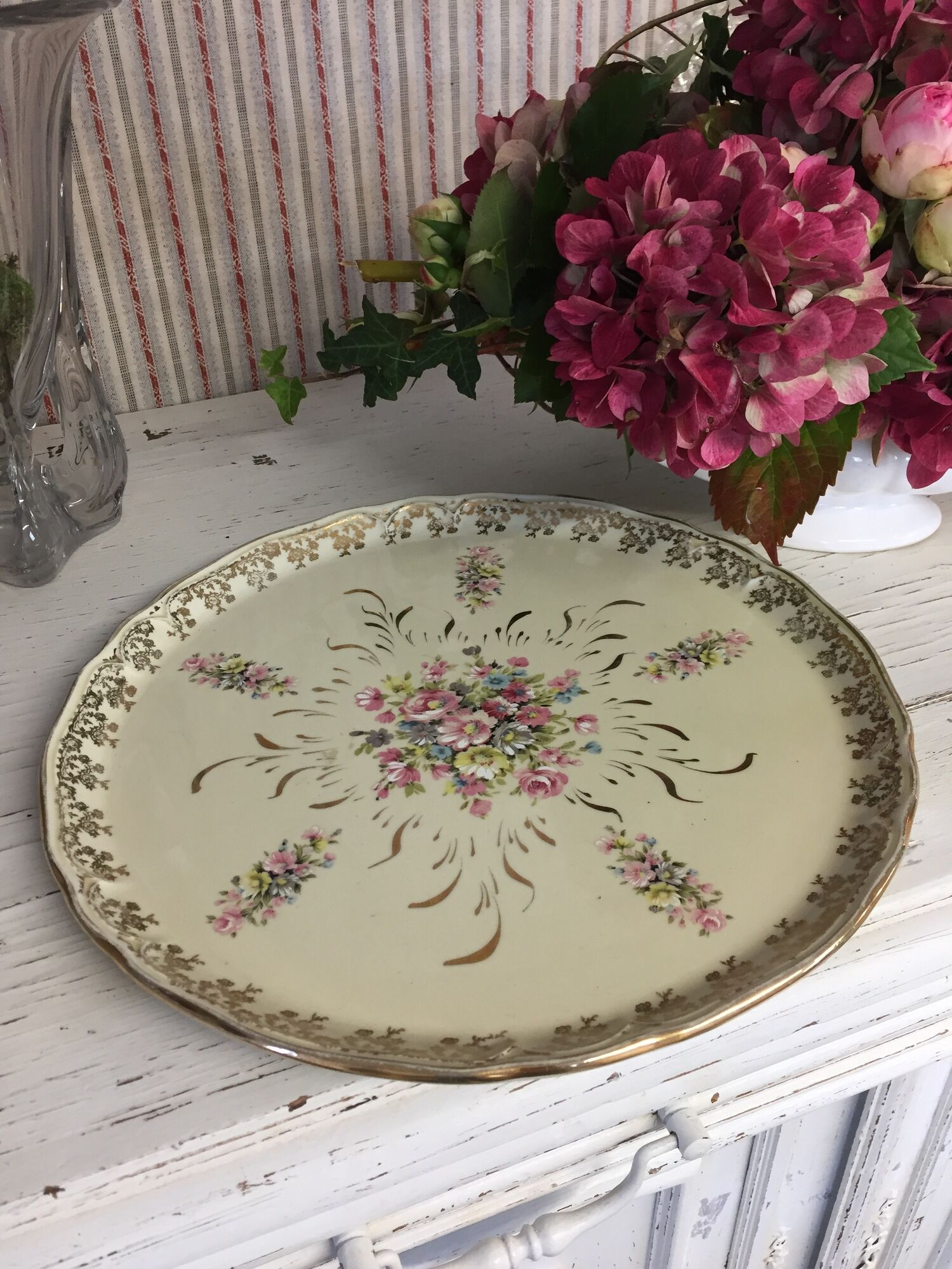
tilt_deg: -36.5
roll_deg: +2.7
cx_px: 476
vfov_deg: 61.7
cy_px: 634
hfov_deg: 48.2
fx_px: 1063
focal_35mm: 29
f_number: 2.2
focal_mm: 4.15
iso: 50
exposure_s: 1/33
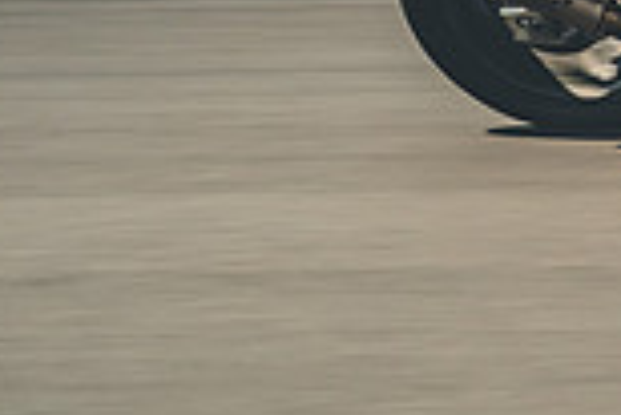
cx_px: 1141
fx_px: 12069
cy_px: -268
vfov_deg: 2.0
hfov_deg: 2.9
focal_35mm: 699
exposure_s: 1/250
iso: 320
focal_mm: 123.8
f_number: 10
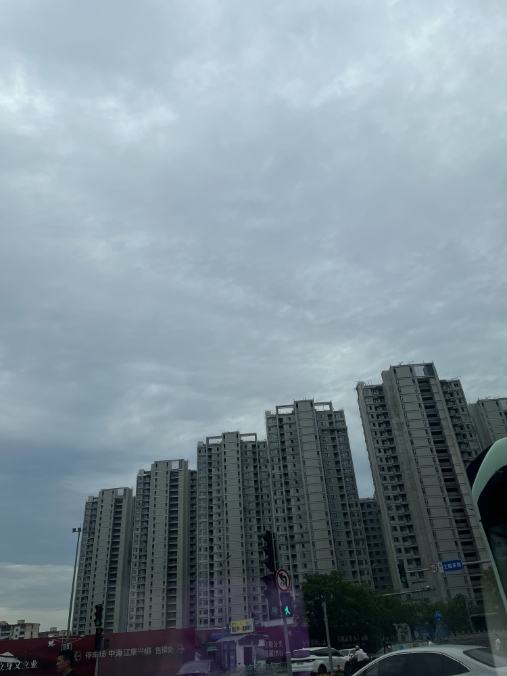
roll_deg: +4.1
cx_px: 254
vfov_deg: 67.3
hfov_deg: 53.1
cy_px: 338
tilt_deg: +31.5
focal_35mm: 26
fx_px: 508
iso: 50
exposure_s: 1/6494
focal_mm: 5.1
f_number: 1.6
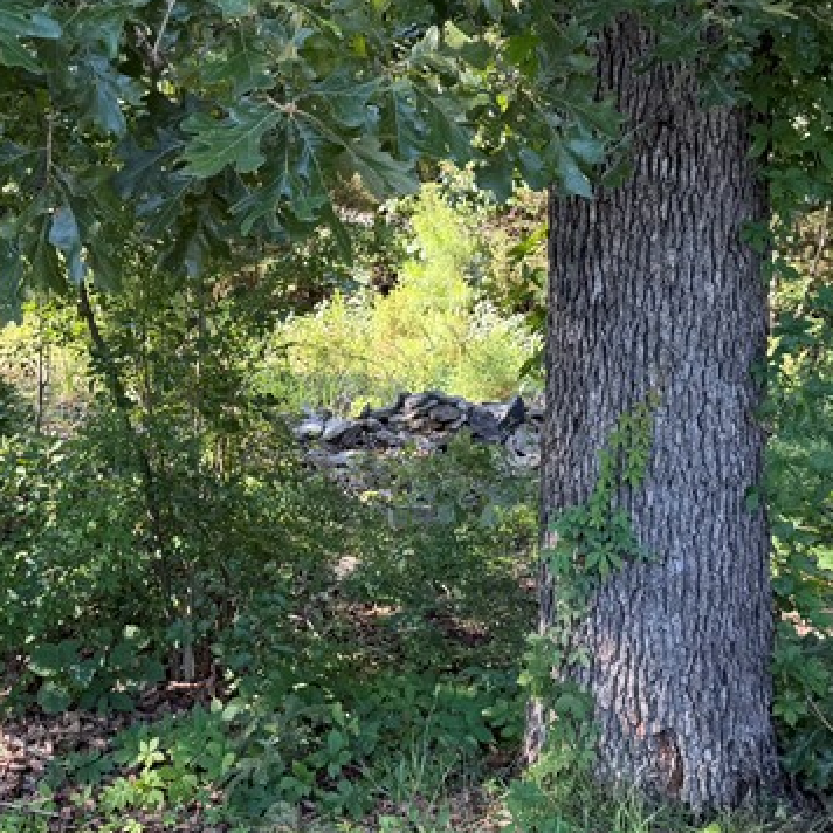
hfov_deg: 27.8
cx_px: 211
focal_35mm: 61
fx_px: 1661
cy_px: 300
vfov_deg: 28.0
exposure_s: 1/210
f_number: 1.78
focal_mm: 6.76
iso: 80
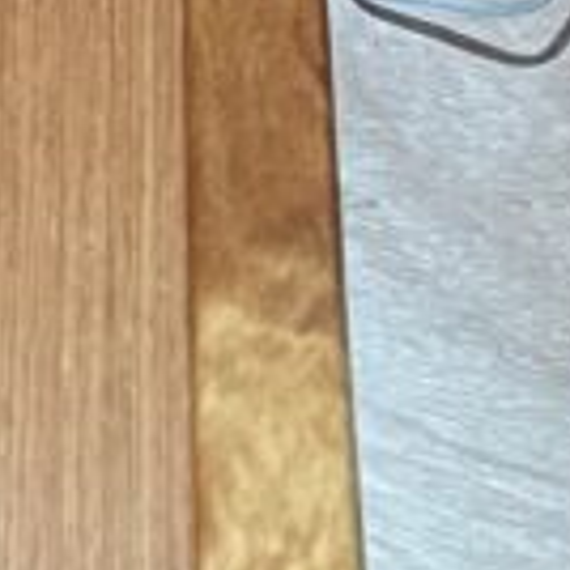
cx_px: -625
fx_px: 3260
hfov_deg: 9.3
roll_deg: +0.0
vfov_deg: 9.1
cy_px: -736
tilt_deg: -40.0
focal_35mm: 175
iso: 500
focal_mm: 5.1
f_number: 1.6
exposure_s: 1/35
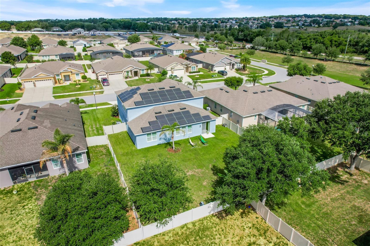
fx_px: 226
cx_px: 185
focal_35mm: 22
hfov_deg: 78.6
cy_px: 123
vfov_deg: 57.2
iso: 120
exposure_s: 1/500
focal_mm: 8.38
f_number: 2.8
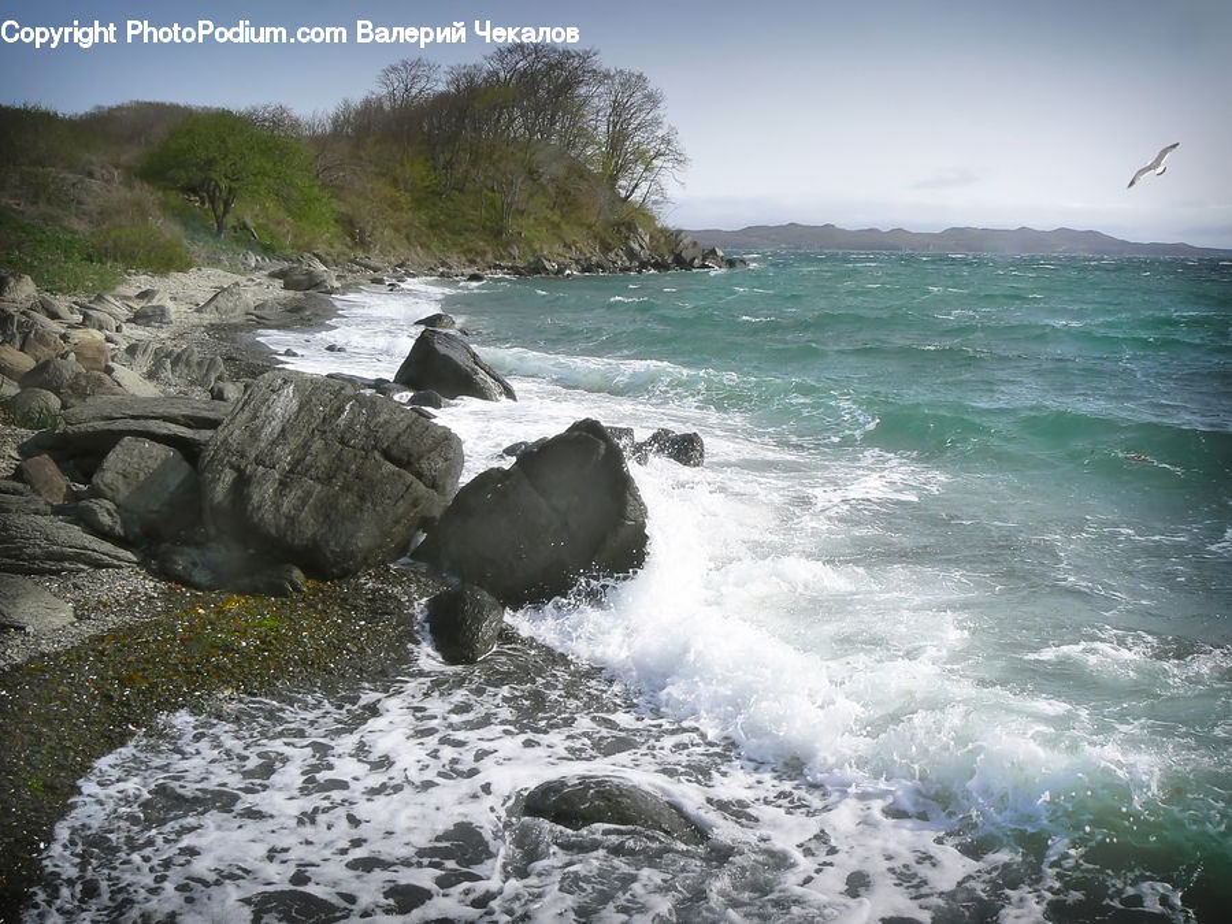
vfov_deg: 39.7
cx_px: 616
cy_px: 462
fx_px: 1281
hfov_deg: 51.4
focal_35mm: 36
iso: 80
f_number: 8
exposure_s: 1/320
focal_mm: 6
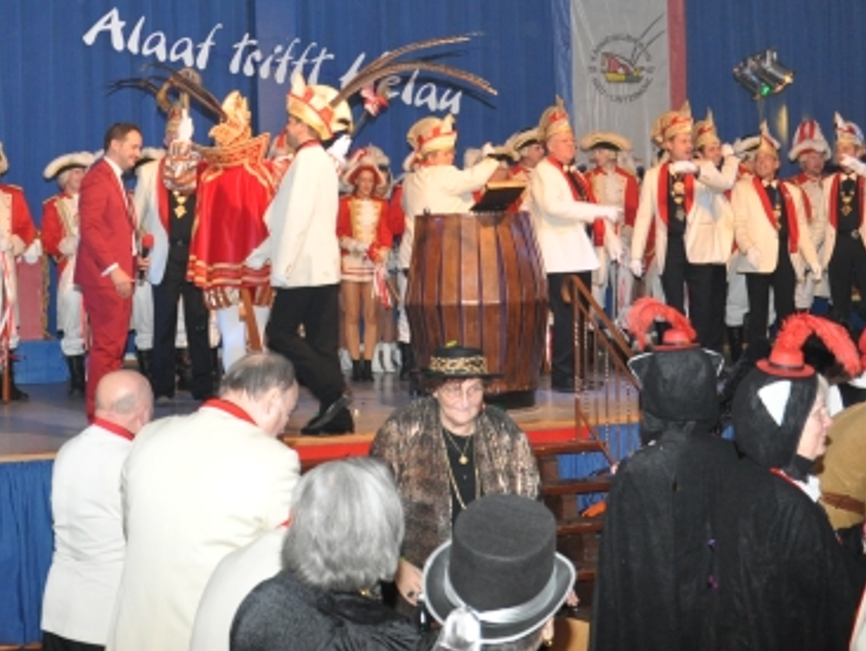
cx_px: 284
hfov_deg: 29.1
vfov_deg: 22.1
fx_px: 1653
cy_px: 202
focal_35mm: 66
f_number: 5.6
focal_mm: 21
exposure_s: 1/60
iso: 800
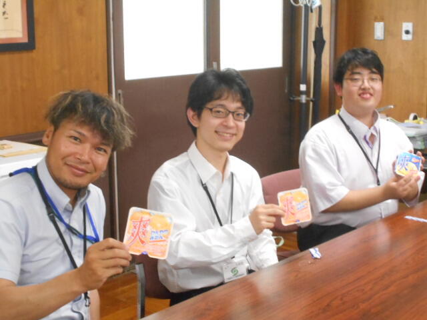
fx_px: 715
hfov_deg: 33.2
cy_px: 160
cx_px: 214
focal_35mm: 58
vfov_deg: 25.2
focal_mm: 10
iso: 800
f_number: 4.9
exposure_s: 1/30
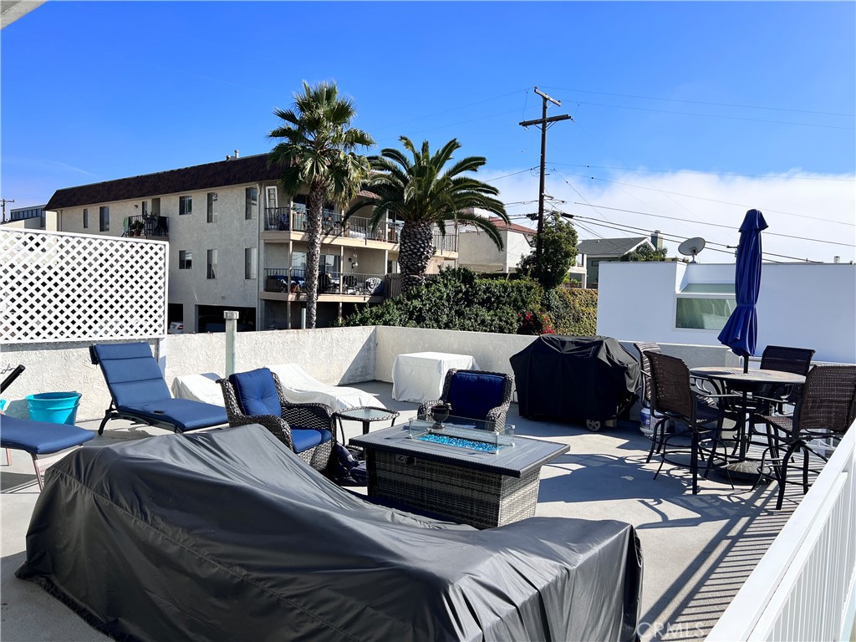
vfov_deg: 53.1
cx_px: 428
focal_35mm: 26
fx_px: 643
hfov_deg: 67.3
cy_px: 321
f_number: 1.5
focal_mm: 5.7
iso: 50
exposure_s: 1/4831
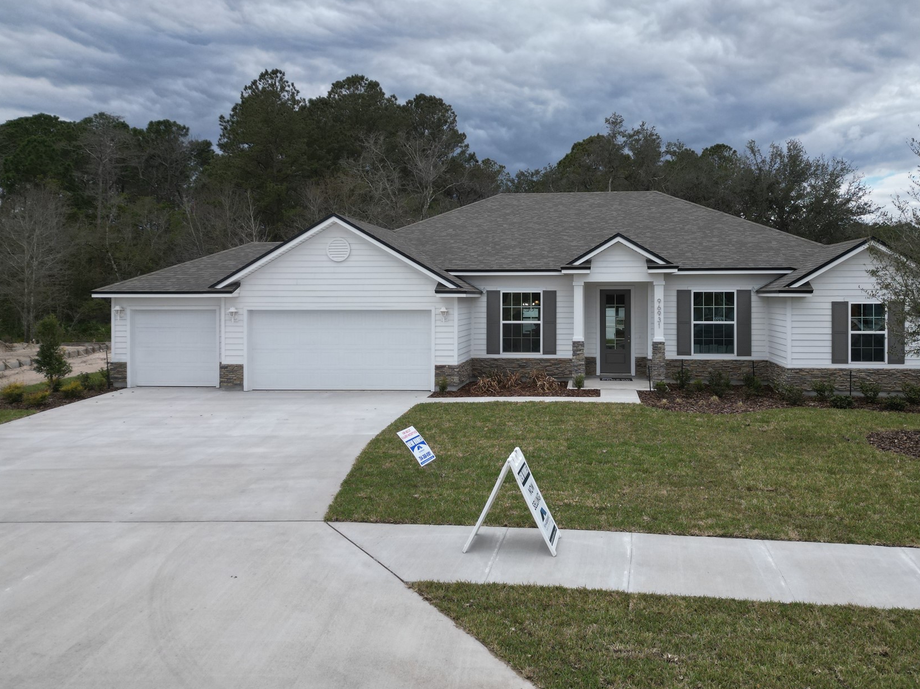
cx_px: 534
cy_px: 299
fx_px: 744
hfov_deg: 63.1
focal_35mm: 28
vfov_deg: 49.6
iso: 100
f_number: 1.7
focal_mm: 6.72
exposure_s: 1/2000
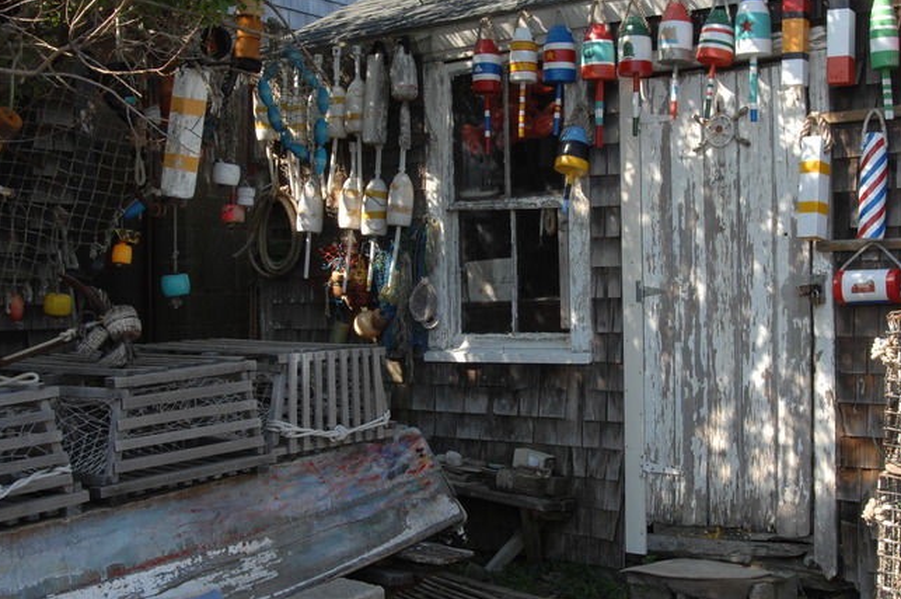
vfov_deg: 28.0
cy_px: 260
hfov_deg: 41.1
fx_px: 1200
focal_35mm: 48
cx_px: 489
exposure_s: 1/30
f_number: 11
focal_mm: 24
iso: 100
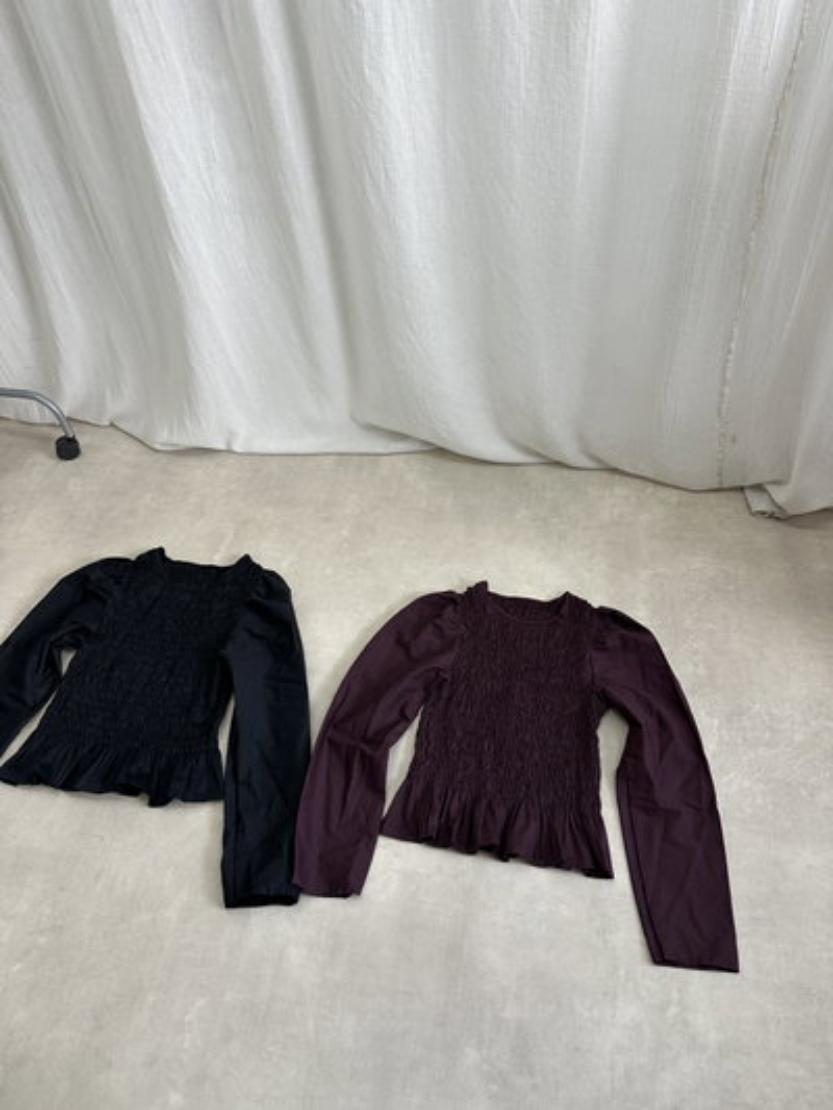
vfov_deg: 71.6
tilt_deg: -48.7
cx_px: 416
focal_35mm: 24
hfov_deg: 56.8
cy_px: 555
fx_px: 770
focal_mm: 6.86
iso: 125
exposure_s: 1/100
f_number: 1.78
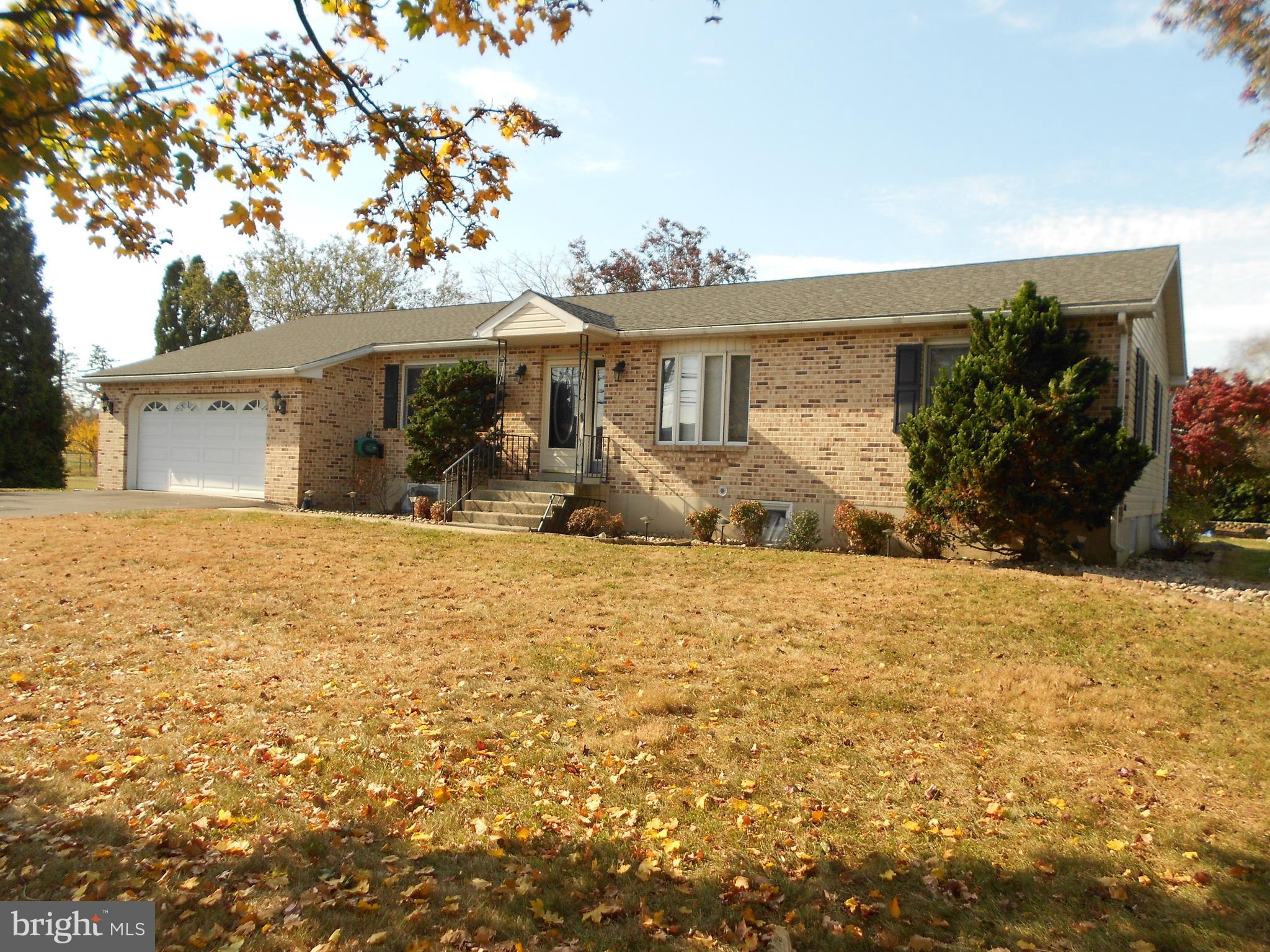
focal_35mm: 26
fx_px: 954
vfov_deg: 53.1
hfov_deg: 67.3
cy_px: 476
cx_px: 635
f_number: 3.2
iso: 80
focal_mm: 4.6
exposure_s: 1/400
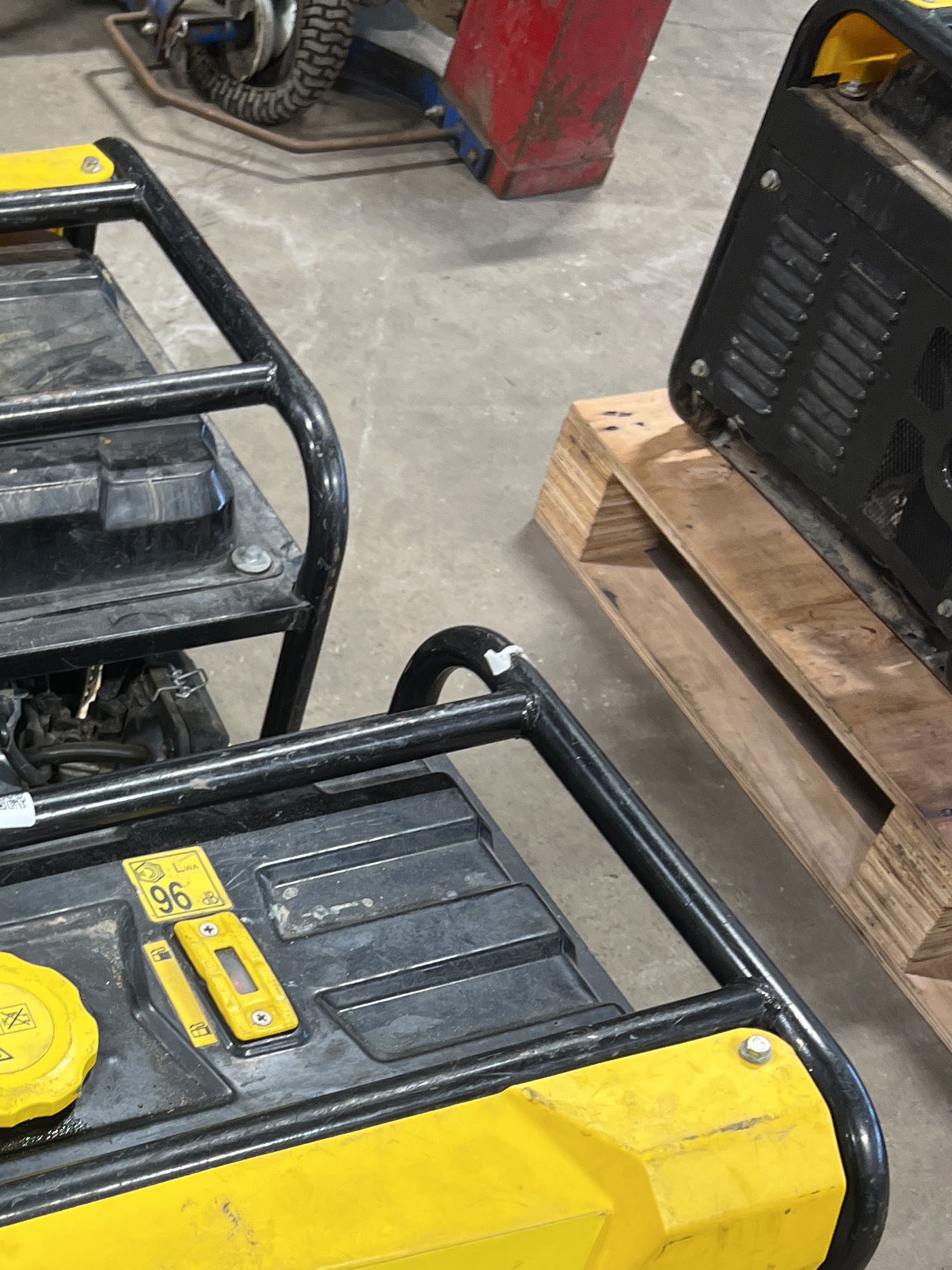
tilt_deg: -50.3
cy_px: 1073
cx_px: -7
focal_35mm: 56
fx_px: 2053
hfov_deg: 24.8
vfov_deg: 33.1
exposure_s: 1/50
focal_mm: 5.7
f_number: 1.5
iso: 100
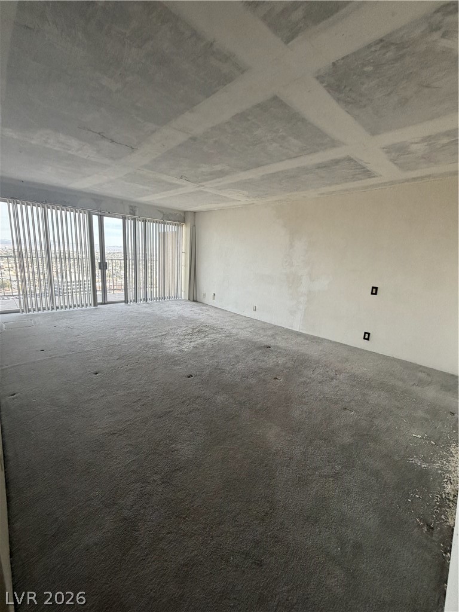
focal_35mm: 14
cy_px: 306
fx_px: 248
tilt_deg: -11.1
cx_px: 230
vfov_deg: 102.1
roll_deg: -3.1
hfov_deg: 85.7
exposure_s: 1/60
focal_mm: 2.22
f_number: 2.2
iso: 200
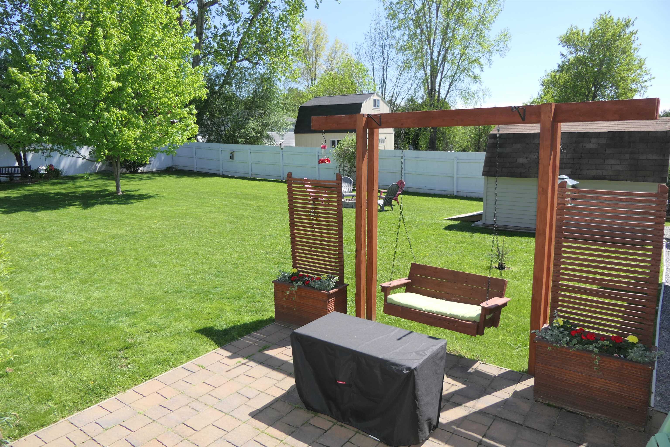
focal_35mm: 24
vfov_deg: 53.1
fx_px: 447
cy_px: 224
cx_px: 335
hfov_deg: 73.7
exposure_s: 1/1000
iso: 125
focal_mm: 8.8
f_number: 2.8
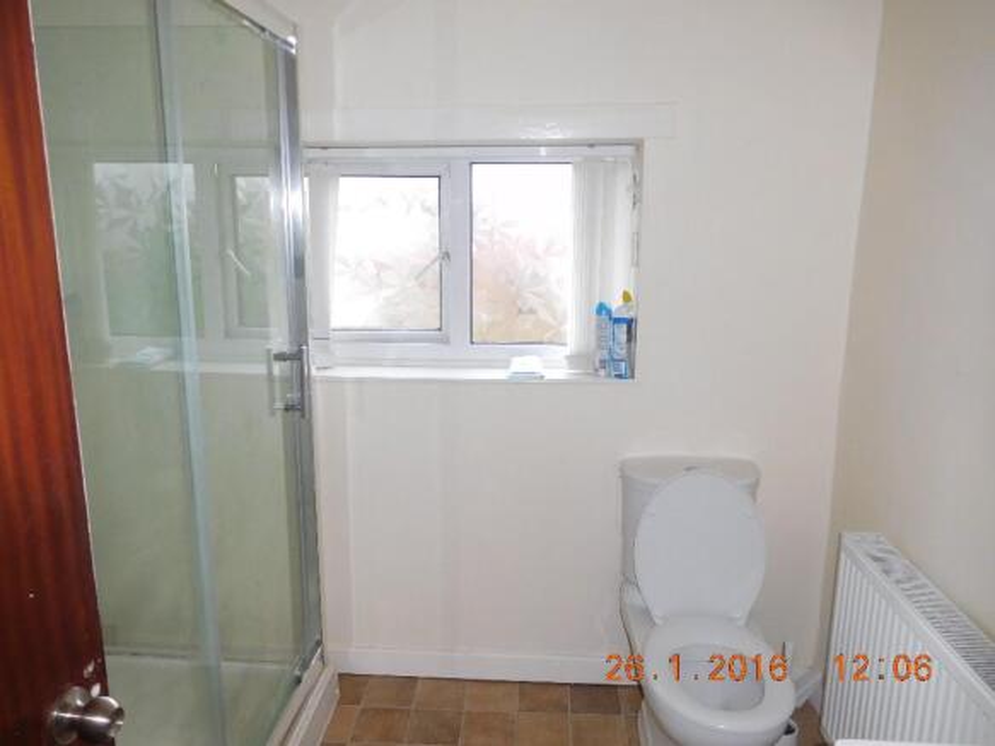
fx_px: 718
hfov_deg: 69.4
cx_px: 498
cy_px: 373
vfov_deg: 54.9
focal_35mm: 25
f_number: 3.4
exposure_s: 1/30
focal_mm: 4.5
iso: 220
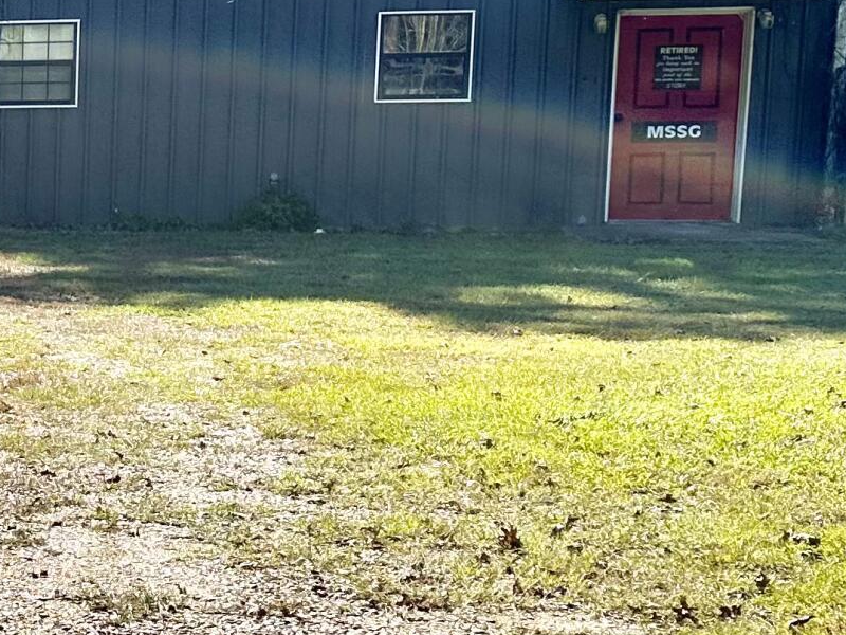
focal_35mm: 90
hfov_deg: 19.3
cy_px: 381
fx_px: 2200
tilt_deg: -8.6
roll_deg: +0.4
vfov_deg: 16.4
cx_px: -384
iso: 80
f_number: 1.78
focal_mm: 6.86
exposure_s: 1/3717
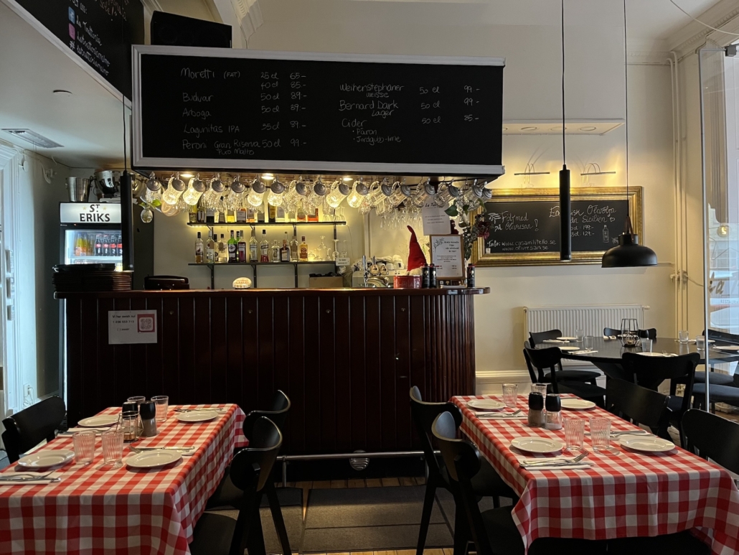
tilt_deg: +0.2
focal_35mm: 26
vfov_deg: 53.1
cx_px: 370
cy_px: 278
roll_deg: +1.2
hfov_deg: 67.3
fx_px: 555
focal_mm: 5.1
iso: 500
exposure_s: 1/33
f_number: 1.6
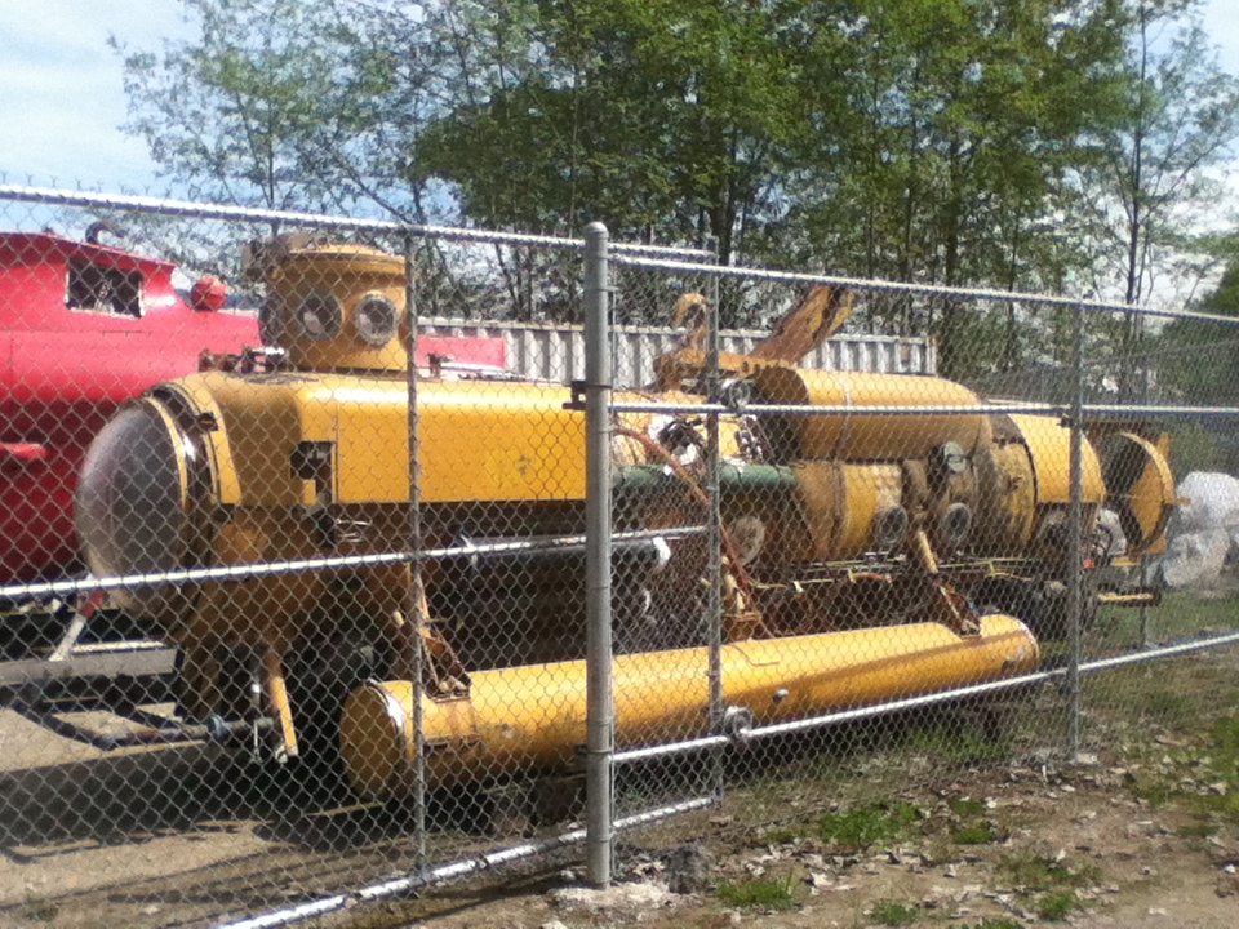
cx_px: 620
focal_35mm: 32
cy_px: 464
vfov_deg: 44.2
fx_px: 1145
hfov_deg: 56.8
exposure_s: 1/1076
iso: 80
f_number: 2.4
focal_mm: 3.85
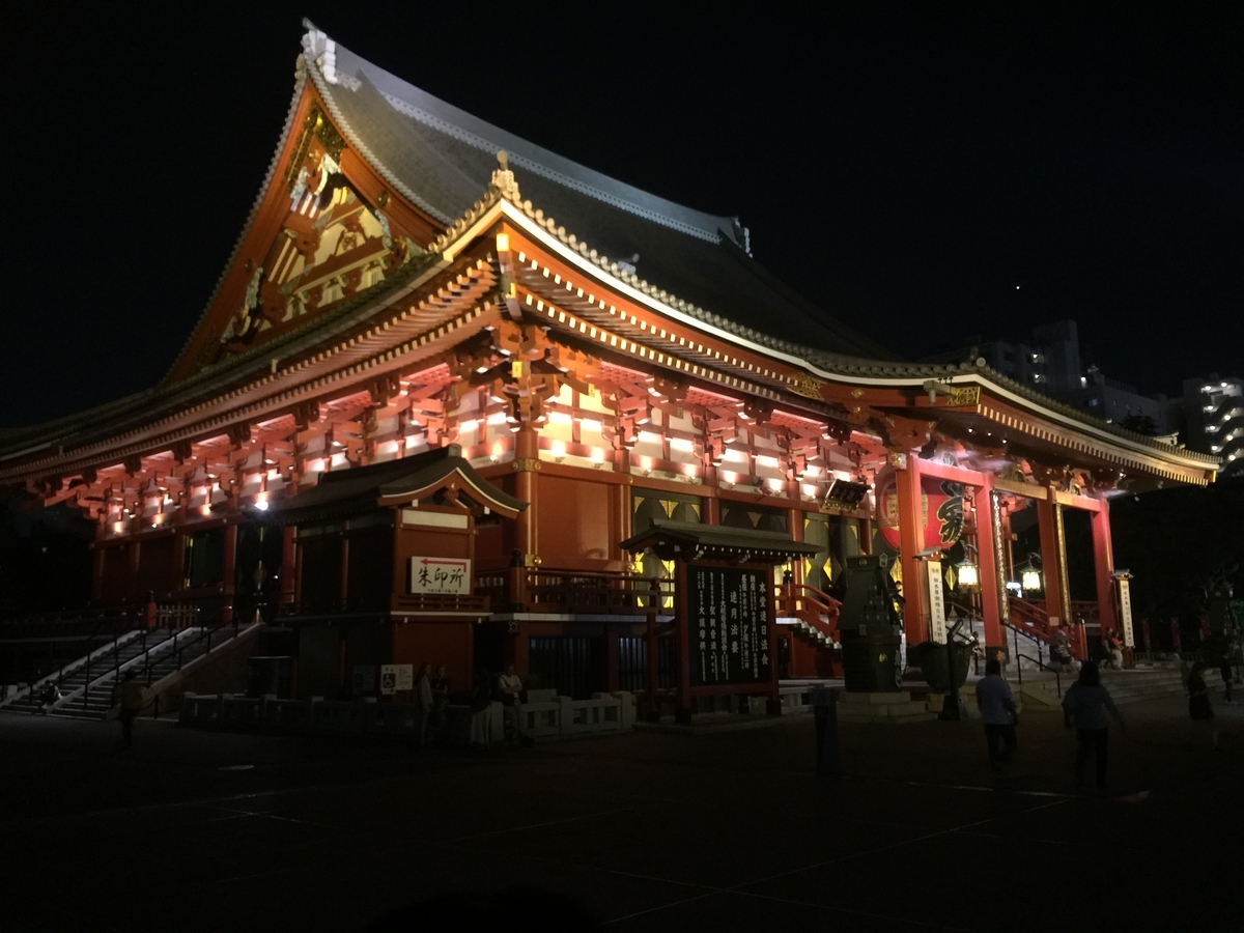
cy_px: 466
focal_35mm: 29
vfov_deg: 48.2
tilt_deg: +10.0
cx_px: 622
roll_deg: -1.7
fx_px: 1042
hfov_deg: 61.7
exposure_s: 1/8
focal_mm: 4.15
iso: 100
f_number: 2.2
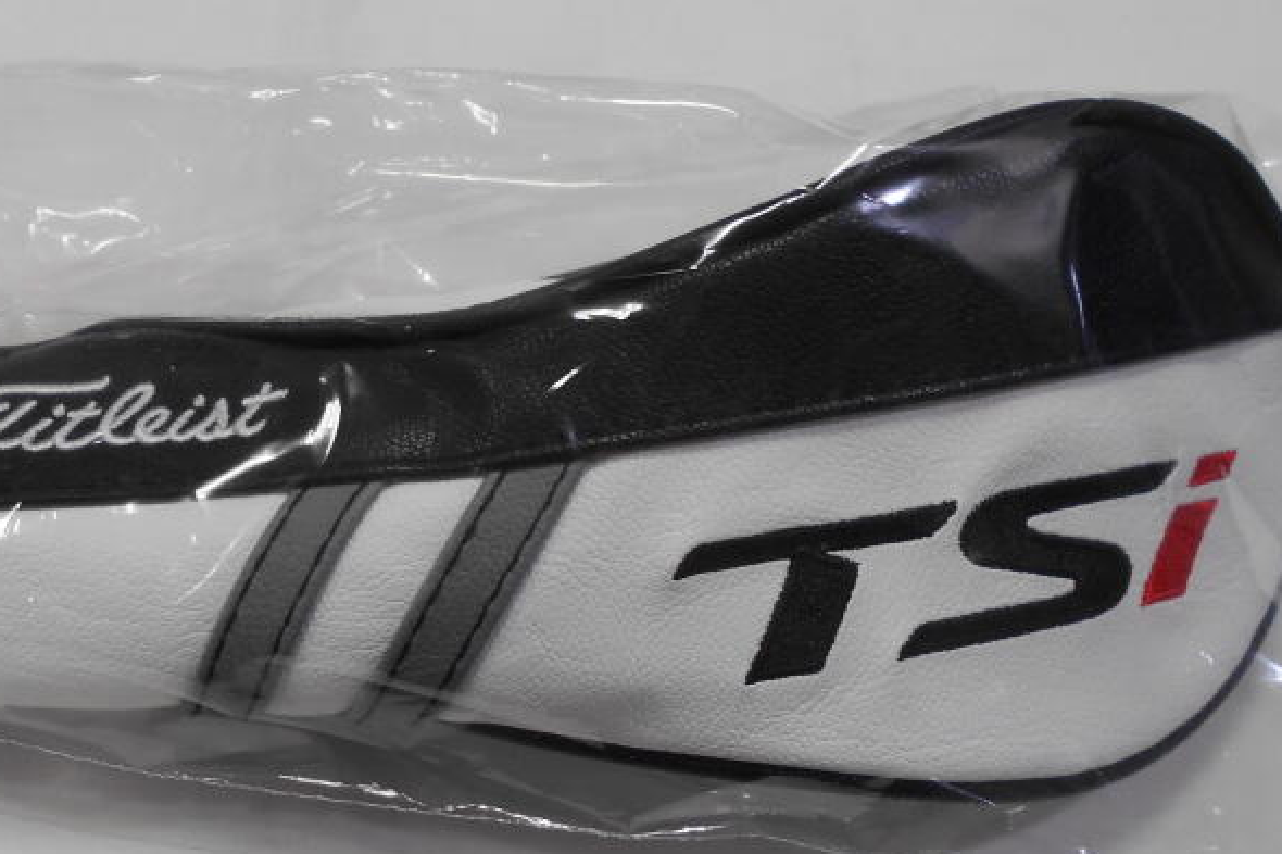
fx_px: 1566
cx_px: 491
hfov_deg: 44.2
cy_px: 537
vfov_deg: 30.4
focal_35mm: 44
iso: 80
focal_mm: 4.6
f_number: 3.2
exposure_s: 1/40
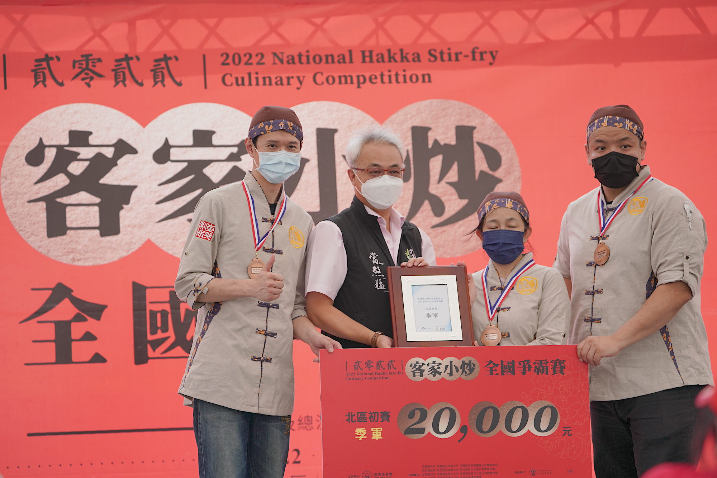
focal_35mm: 183
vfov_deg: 7.5
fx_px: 3644
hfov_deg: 11.2
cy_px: 239
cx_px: 358
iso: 800
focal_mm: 183
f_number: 5.6
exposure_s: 1/1250
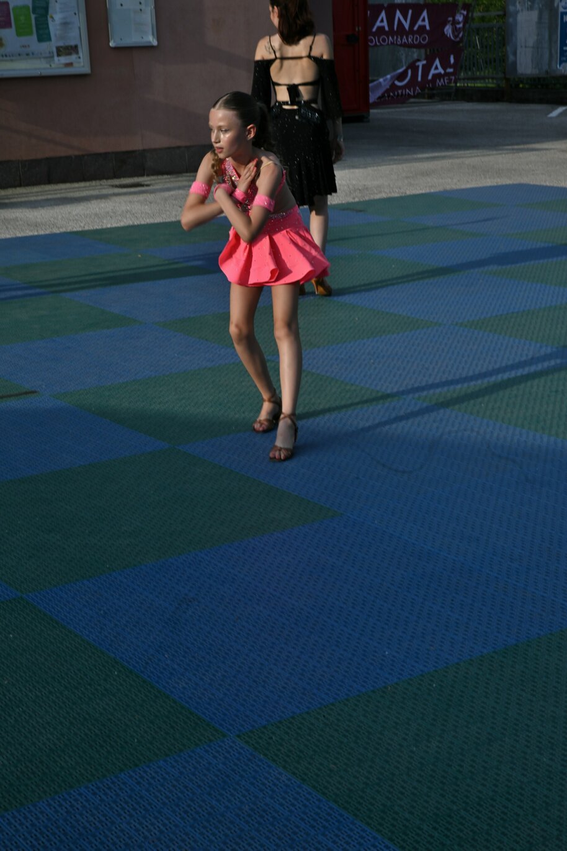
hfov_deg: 19.5
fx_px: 1654
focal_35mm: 70
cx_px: 284
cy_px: 426
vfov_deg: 28.8
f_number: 16
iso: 200
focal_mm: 70
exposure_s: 1/125
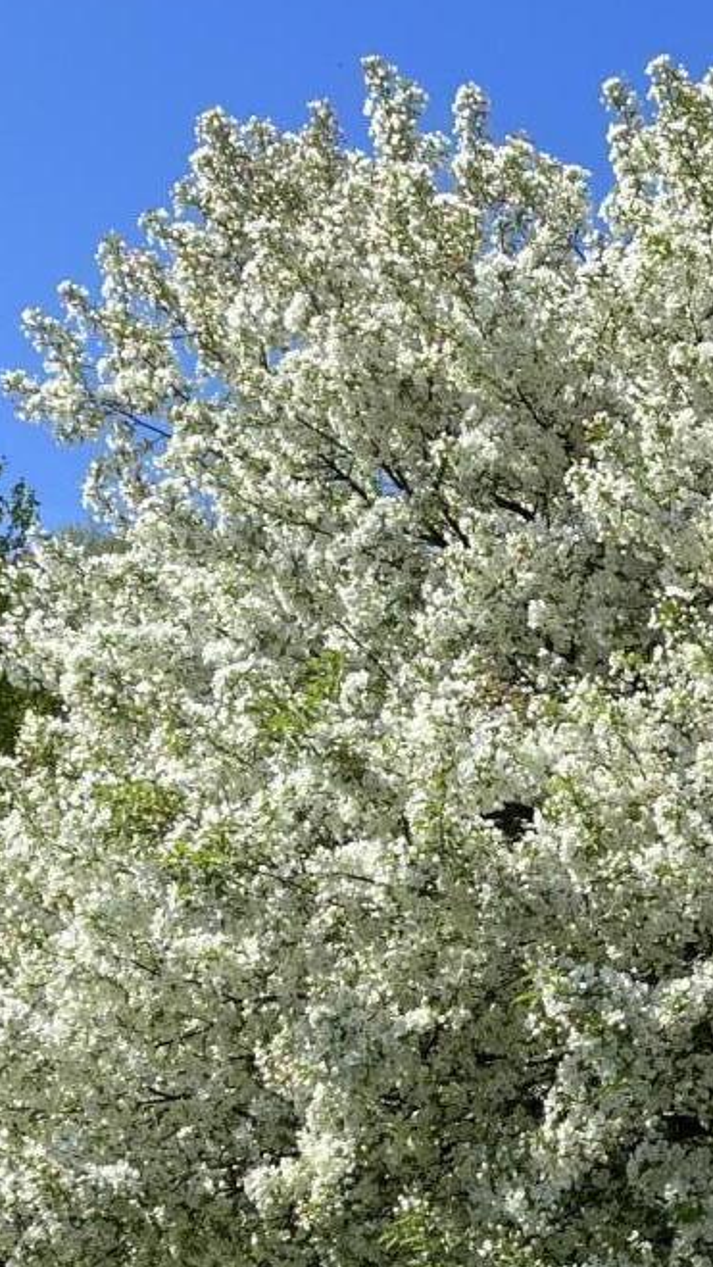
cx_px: 963
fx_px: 2889
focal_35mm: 86
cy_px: 977
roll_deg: -1.5
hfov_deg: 13.5
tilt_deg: +9.8
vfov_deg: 24.4
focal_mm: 5.1
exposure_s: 1/2688
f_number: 1.6
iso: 50
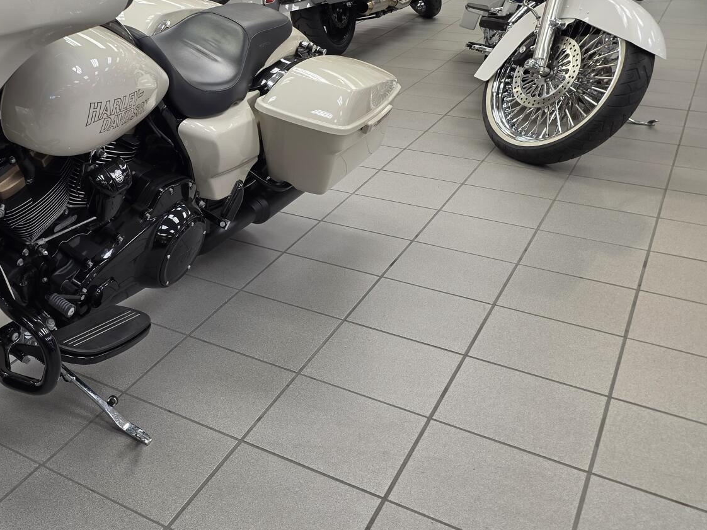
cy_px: 169
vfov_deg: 34.7
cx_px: 100
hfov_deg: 42.8
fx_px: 837
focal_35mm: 41
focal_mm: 6.25
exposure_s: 1/120
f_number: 1.7
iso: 160
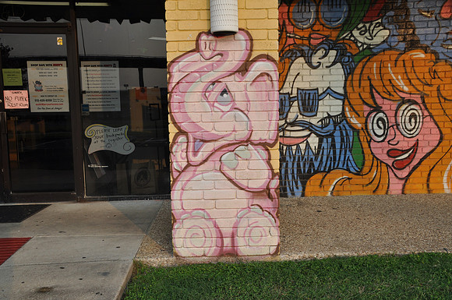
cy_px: 150
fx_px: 451
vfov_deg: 36.8
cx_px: 226
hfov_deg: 53.2
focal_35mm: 36
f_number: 10
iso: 200
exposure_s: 1/100
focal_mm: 24
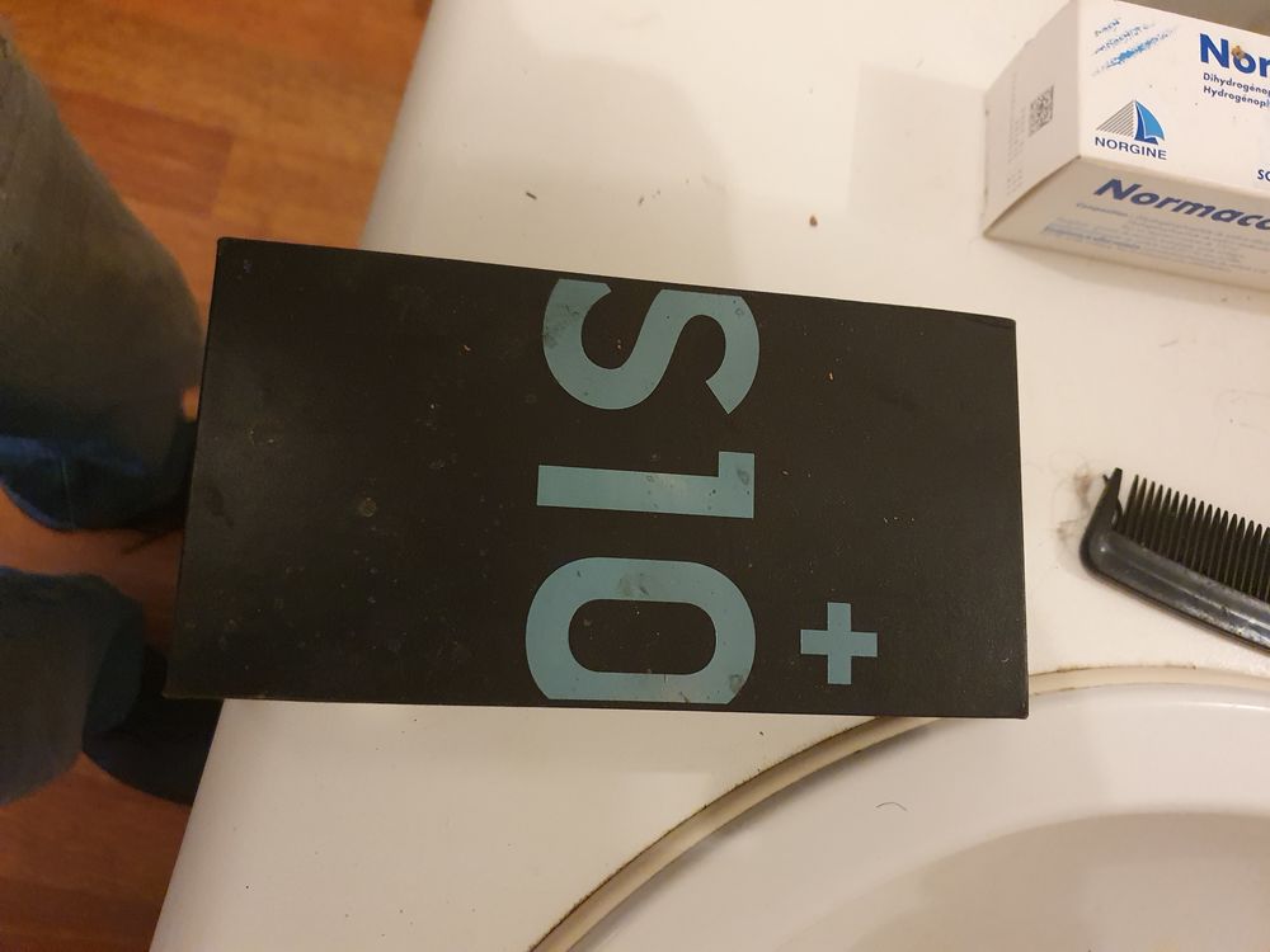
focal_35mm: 26
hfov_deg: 67.3
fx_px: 954
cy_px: 476
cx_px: 635
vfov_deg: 53.1
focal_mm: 4.32
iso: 640
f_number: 1.5
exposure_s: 1/50
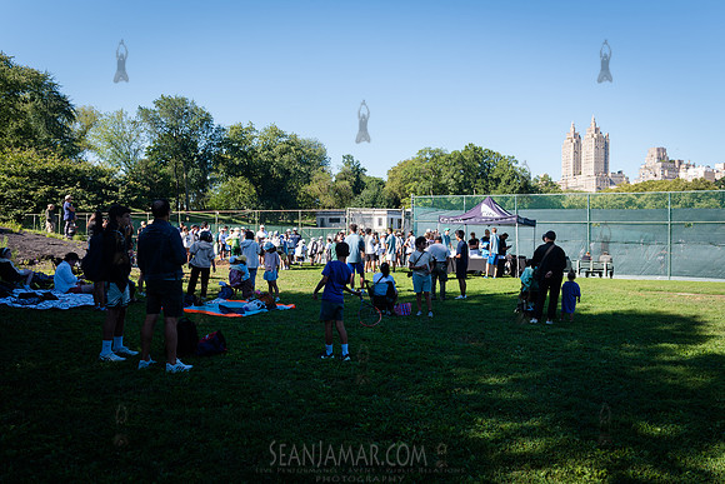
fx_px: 553
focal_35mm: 27
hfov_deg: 66.2
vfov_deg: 47.3
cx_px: 414
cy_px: 247
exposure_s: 1/640
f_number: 4
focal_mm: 24
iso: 200
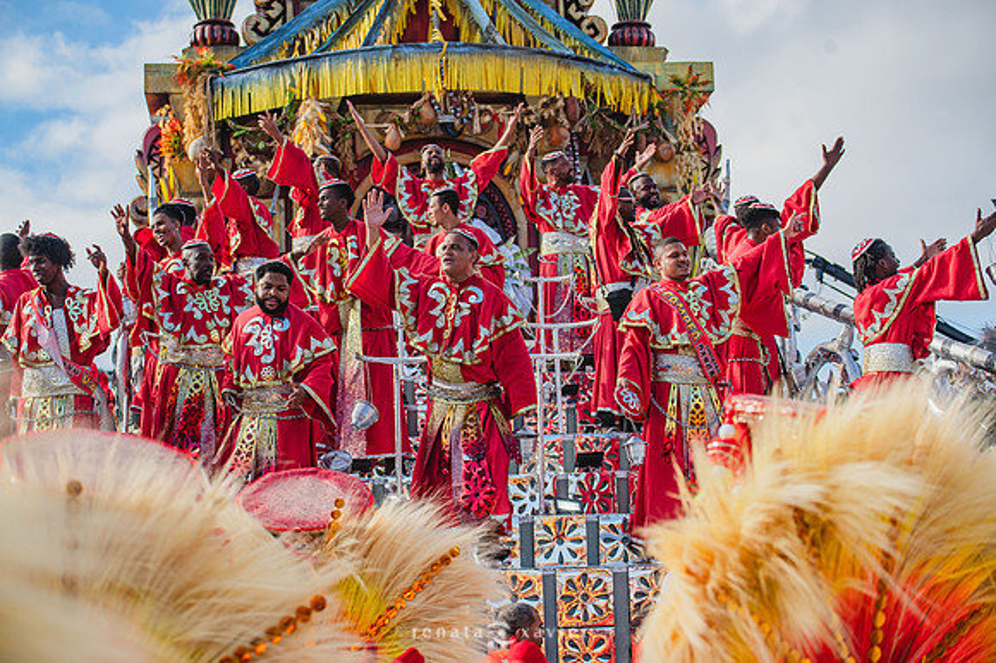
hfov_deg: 28.9
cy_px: 332
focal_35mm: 70
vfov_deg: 19.4
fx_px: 1935
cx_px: 498
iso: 400
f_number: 5.6
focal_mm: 70
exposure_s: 1/1600
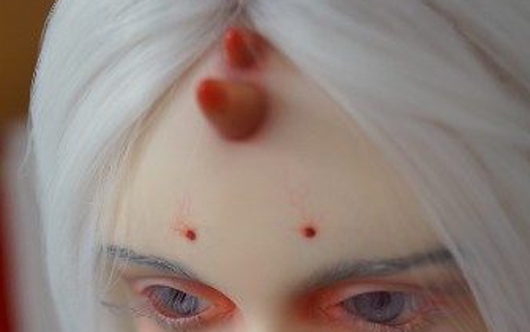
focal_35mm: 102
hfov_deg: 20.4
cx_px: 232
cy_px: 313
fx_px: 1473
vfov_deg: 12.7
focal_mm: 35
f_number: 5
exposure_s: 1/160
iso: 500
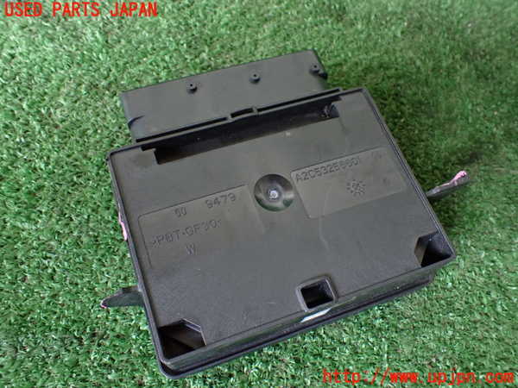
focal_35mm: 30
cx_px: 259
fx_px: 449
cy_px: 194
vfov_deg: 46.8
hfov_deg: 60.0
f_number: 2.3
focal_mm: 5.4
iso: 800
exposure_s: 1/100
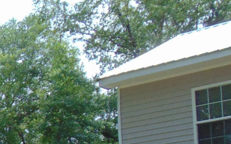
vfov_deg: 11.4
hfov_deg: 16.6
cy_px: 201
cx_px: -145
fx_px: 699
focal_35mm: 111
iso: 80
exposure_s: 1/500
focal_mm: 4.5
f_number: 3
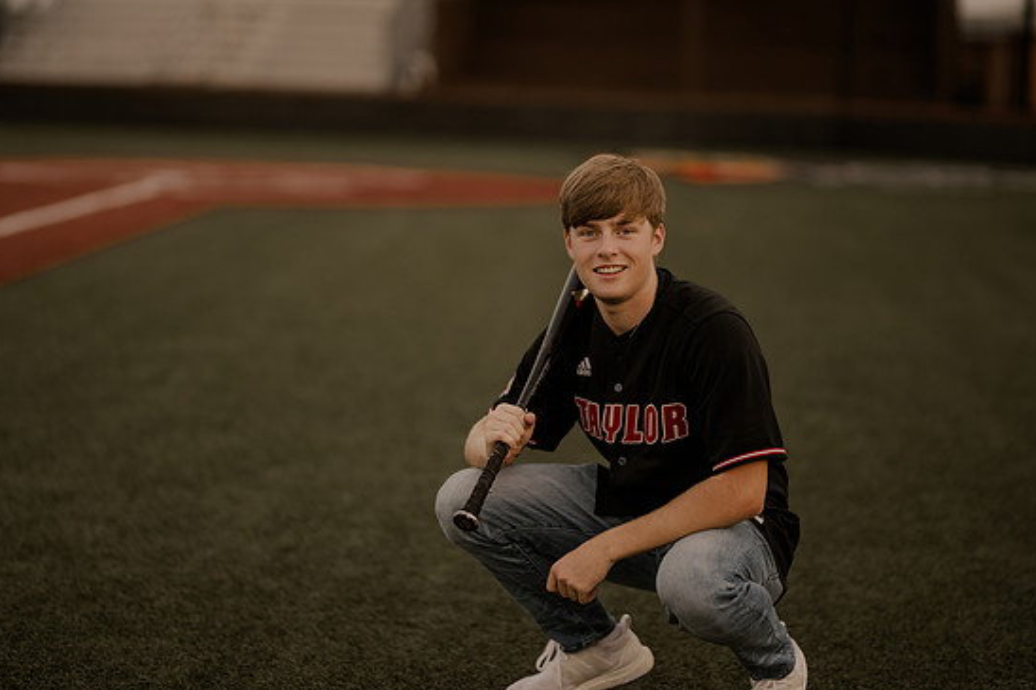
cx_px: 507
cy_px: 334
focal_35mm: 90
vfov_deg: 15.2
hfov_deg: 22.6
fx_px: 2589
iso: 800
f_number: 1.4
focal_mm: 85
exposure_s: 1/2500
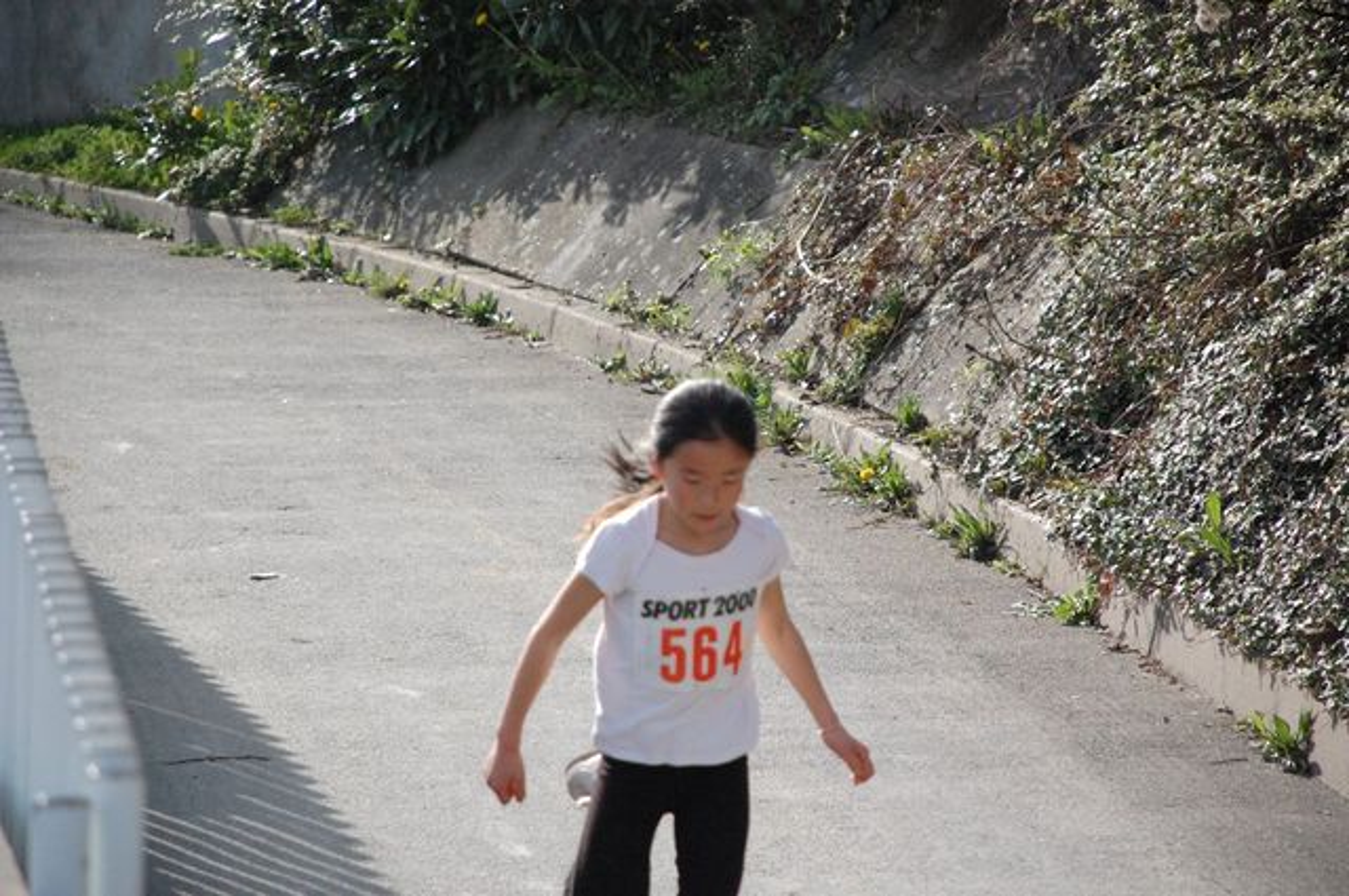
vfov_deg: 6.8
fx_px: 7578
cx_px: 674
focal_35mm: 202
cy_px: 448
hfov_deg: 10.2
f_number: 5.6
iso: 1600
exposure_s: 1/3200
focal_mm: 135
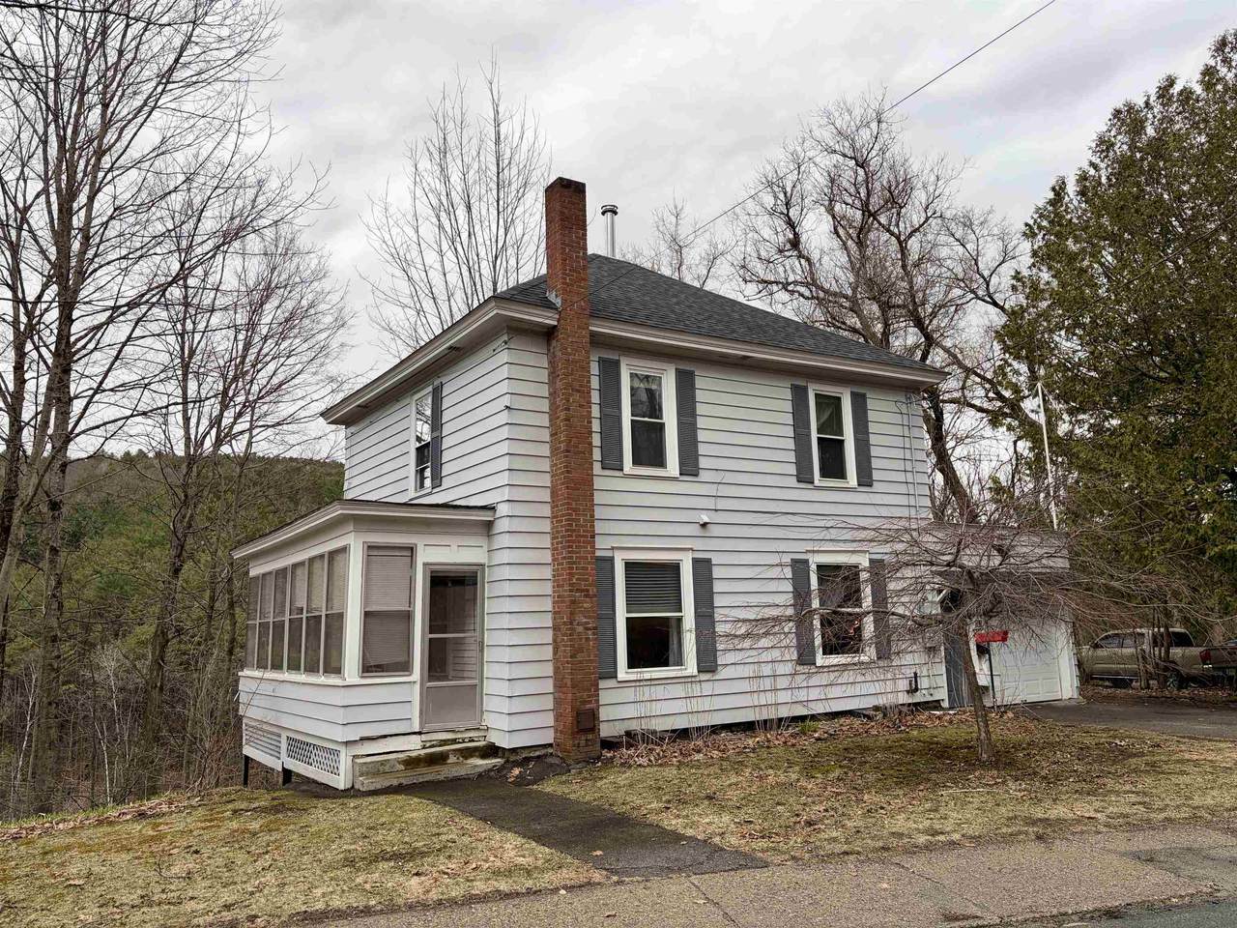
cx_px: 618
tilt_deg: +9.1
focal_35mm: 26
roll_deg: +1.5
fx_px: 929
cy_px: 464
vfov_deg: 53.1
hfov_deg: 67.3
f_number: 1.6
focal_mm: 5.96
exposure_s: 1/539
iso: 50
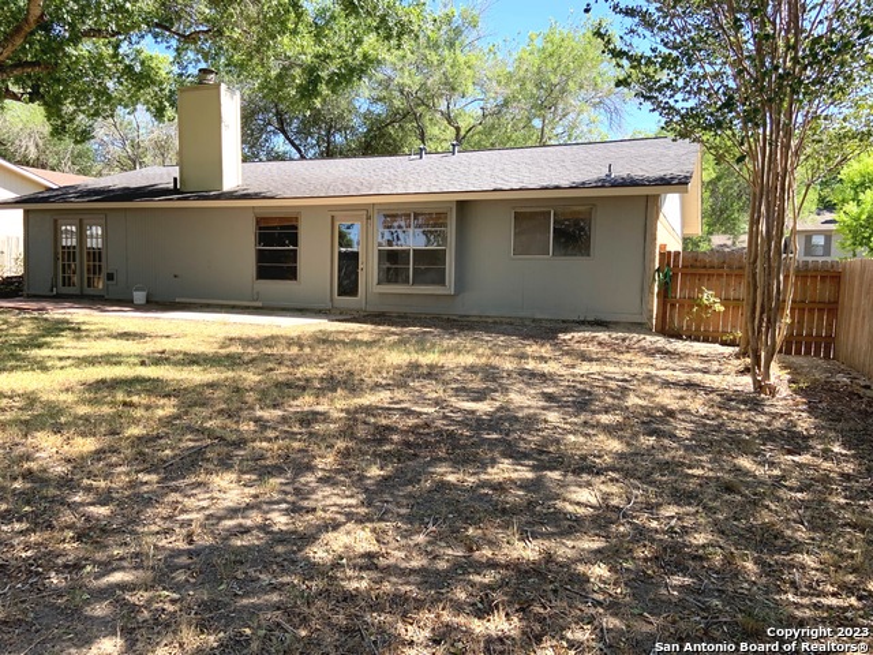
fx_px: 656
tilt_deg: -3.8
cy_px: 328
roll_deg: -1.1
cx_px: 436
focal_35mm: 26
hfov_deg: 67.3
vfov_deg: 53.1
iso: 25
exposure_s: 1/437
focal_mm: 4.25
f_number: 1.8
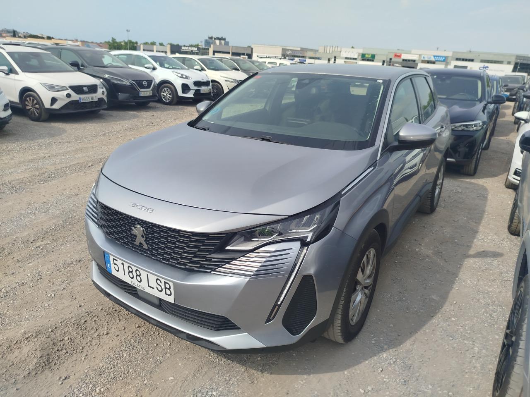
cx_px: 265
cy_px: 198
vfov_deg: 56.8
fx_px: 367
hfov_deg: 71.6
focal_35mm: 24
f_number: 1.7
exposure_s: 1/917
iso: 50
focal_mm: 5.31
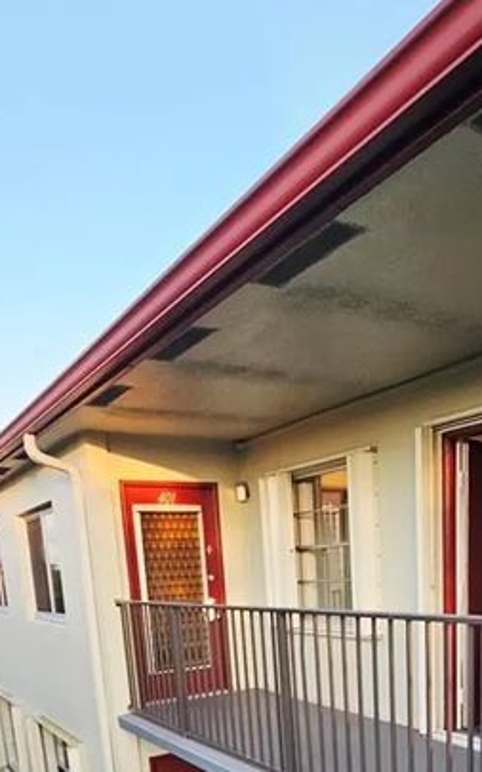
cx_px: 309
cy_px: 702
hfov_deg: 42.7
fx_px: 610
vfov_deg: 55.5
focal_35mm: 29
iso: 64
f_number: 2.2
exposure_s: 1/120
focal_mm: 2.2
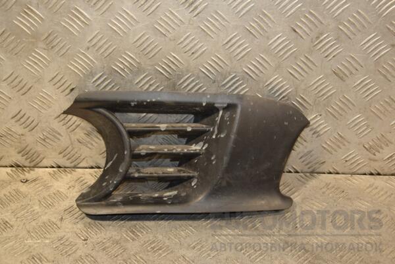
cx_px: 198
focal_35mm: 60
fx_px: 658
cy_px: 132
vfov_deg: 22.6
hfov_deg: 33.4
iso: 800
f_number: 4.8
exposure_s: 1/125
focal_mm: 40
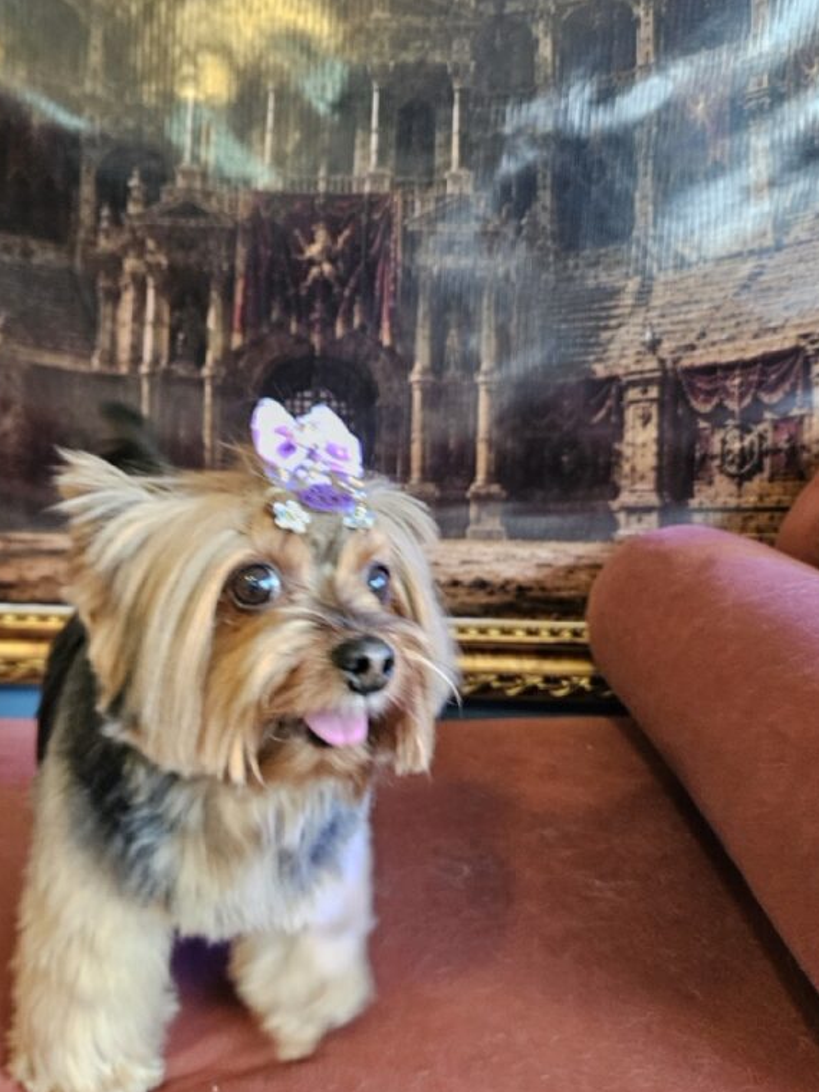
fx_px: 978
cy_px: 523
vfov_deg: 58.3
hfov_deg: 45.2
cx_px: 332
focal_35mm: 31
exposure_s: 1/120
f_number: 1.8
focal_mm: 5.4
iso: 800
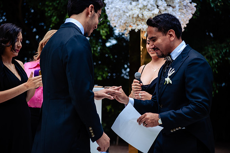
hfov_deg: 28.8
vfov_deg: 19.5
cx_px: 115
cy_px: 76
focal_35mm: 70
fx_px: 447
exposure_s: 1/125
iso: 640
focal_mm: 70
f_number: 3.5
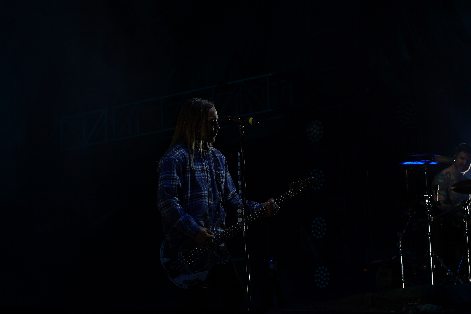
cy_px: 157
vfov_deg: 13.0
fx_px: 1374
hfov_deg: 19.5
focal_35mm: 105
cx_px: 236
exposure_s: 1/200
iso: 100
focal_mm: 105
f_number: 4.5
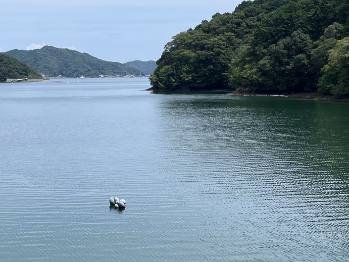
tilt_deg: -12.4
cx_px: 59
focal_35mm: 59
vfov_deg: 24.5
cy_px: 204
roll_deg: +0.6
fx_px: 595
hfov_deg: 31.6
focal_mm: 5.1
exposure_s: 1/4016
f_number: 1.6
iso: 50
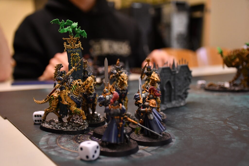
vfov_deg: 26.5
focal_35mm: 51
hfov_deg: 38.9
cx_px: 124
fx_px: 353
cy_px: 83
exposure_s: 1/200
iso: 2000
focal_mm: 34
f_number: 4.2
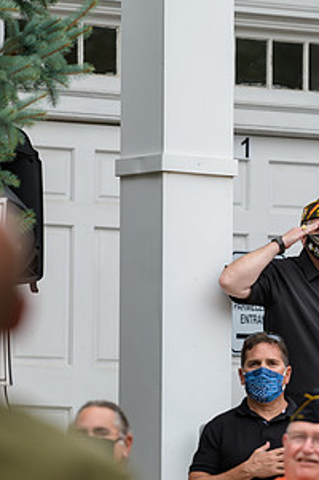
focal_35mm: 386
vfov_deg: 5.3
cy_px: 291
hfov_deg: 3.5
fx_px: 5142
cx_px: 330
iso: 200
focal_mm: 200
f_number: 3.2
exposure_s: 1/200
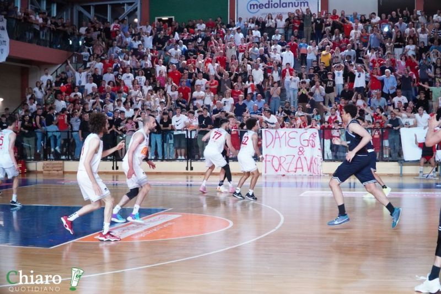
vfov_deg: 26.5
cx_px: 220
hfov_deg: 38.9
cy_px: 147
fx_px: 625
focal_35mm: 51
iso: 5000
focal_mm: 34
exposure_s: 1/800
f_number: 4
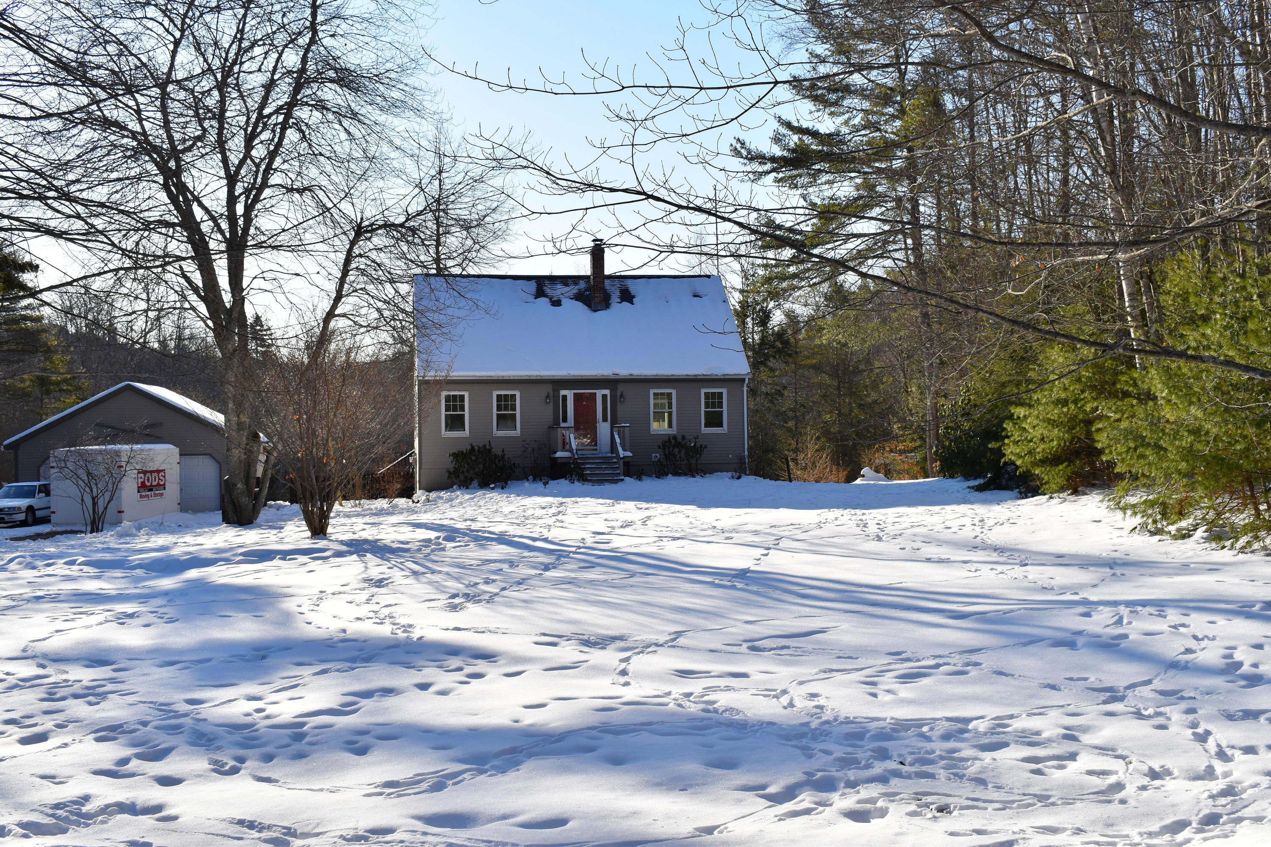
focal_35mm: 40
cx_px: 636
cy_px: 424
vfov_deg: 33.0
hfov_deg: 47.9
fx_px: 1430
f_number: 10
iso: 200
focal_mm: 27
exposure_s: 1/400
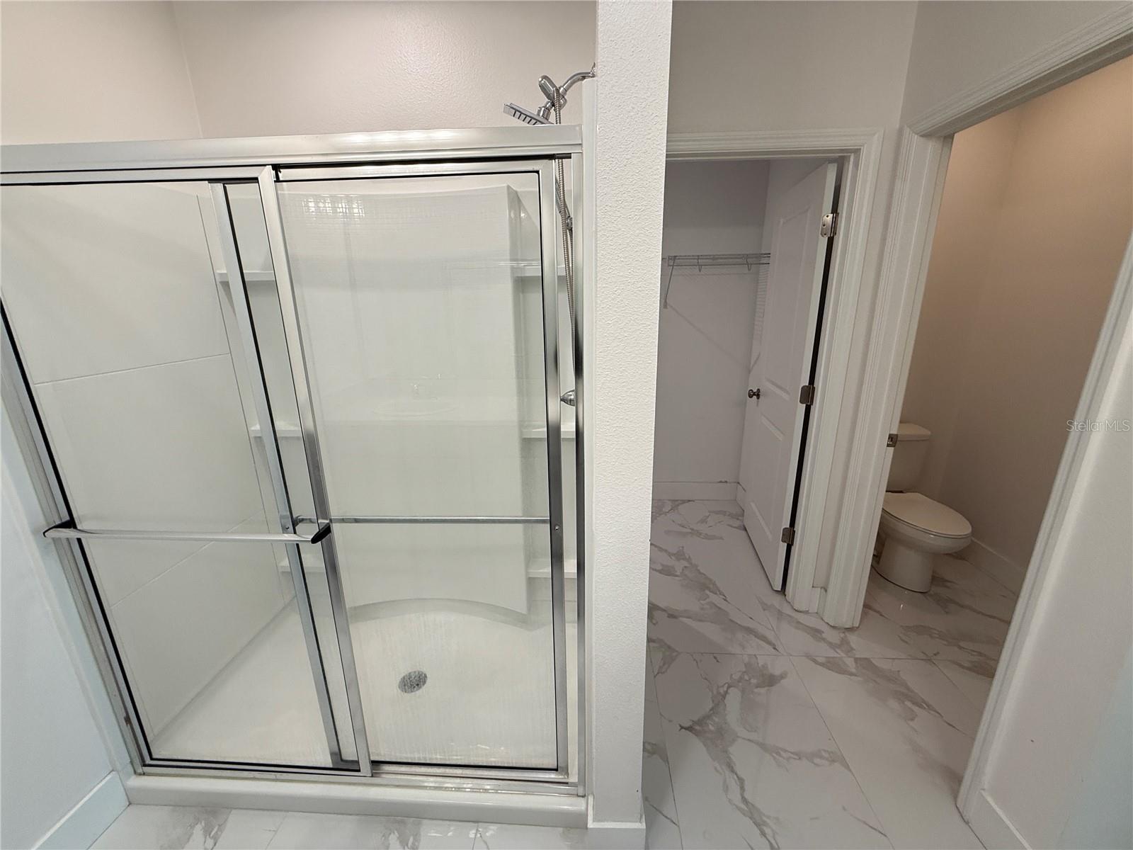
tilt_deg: -15.3
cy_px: 425
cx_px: 566
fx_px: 458
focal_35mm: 14
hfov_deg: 102.1
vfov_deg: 85.7
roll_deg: +0.6
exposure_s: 1/120
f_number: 2.2
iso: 125
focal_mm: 2.22
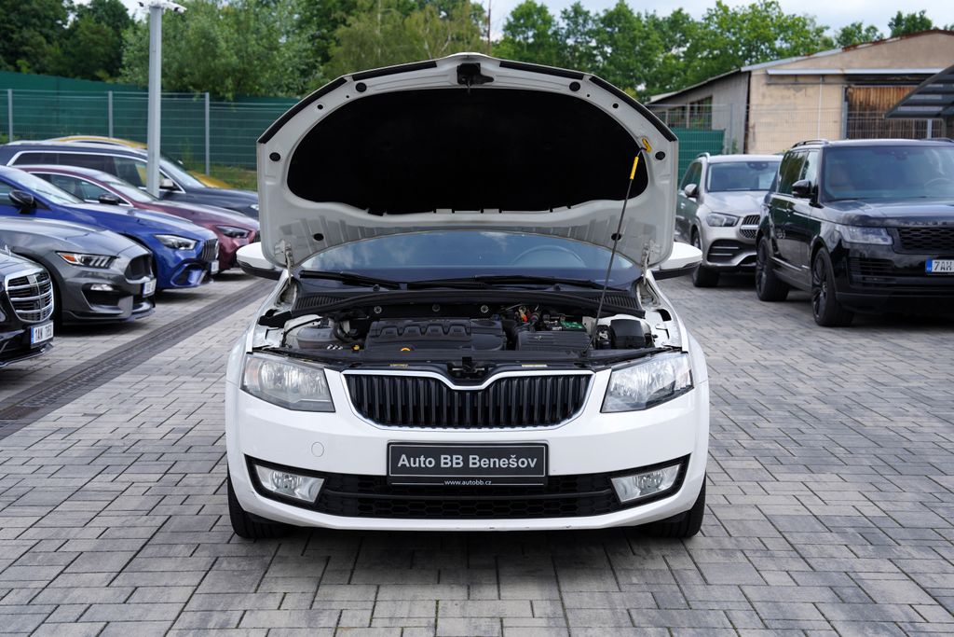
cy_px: 318
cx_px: 477
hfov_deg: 34.5
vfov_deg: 23.4
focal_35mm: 58
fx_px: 1537
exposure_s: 1/250
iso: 100
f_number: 5.6
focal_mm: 58
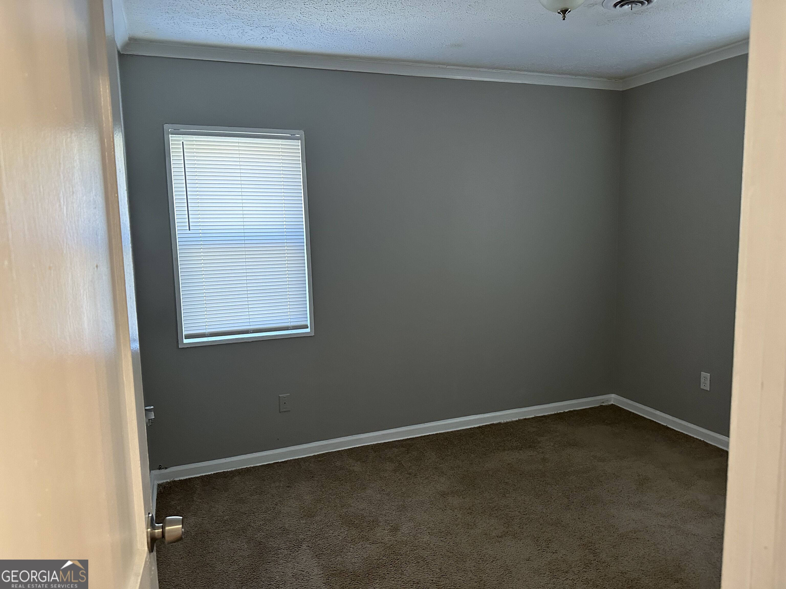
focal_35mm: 24
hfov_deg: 71.6
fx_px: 545
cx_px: 393
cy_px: 294
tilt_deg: -6.9
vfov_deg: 56.8
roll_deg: +1.2
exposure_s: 1/60
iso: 500
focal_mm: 6.86
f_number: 1.78
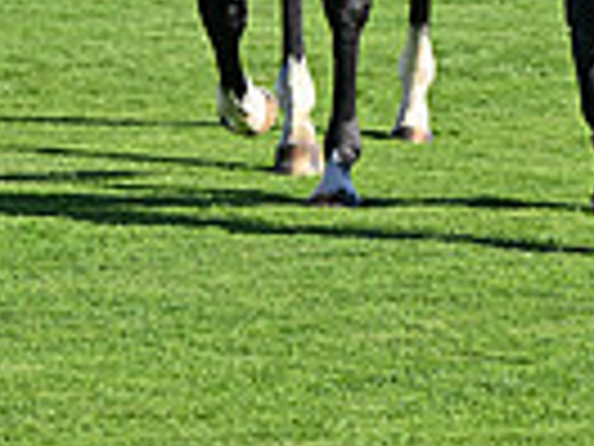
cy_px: -527
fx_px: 6727
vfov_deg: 3.7
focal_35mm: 392
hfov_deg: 5.1
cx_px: 472
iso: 400
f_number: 5.6
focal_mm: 120
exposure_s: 1/1250
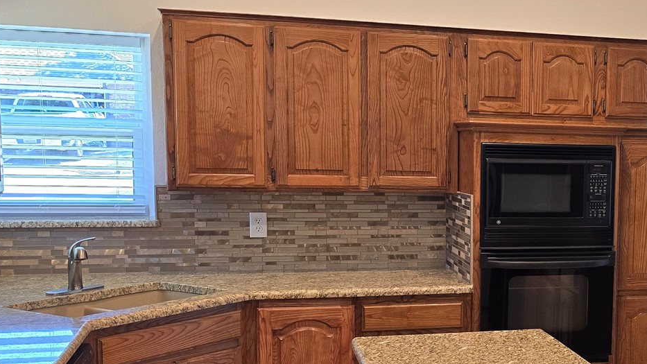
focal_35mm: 55
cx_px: 557
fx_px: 944
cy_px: 250
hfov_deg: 36.0
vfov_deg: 21.7
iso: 160
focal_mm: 6.3
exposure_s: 1/120
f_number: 1.7
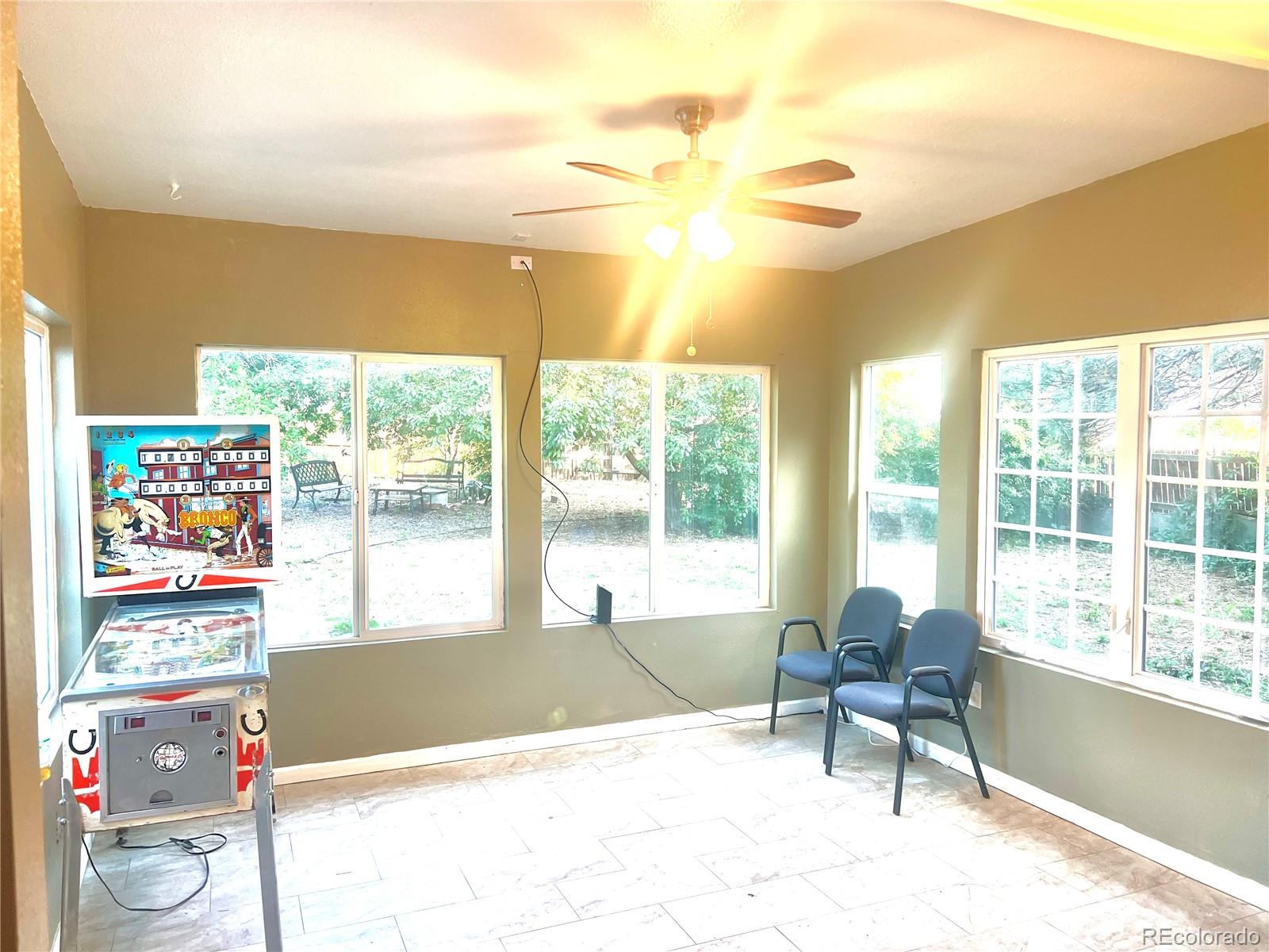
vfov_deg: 53.1
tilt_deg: -2.8
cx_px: 634
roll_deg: +0.0
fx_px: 953
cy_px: 476
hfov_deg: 67.3
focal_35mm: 26
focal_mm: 5.7
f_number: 1.5
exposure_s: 1/120
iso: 125
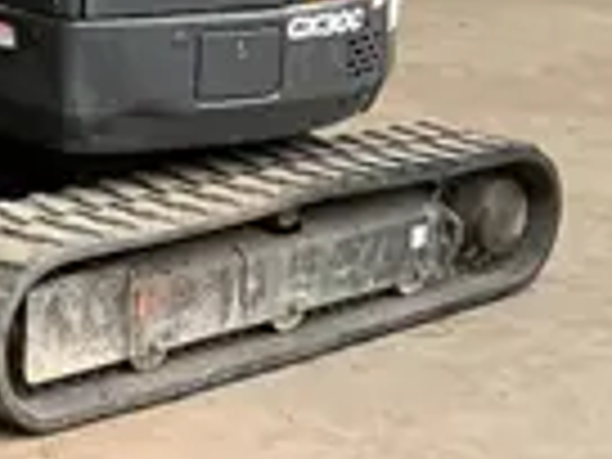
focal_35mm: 102
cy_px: -81
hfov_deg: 17.2
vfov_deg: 14.1
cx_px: -333
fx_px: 1803
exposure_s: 1/60
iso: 80
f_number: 1.8
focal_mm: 3
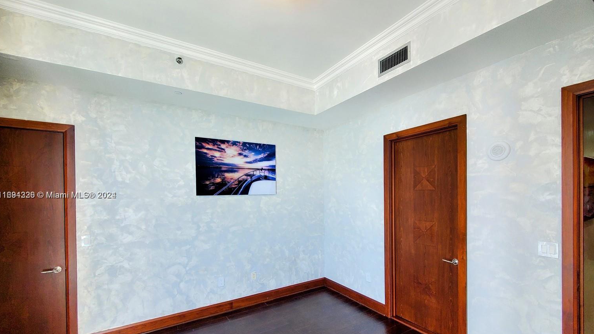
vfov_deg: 70.0
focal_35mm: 15
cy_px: 196
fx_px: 236
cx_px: 305
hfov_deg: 103.0
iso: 100
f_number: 2.2
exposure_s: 1/60
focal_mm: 1.8
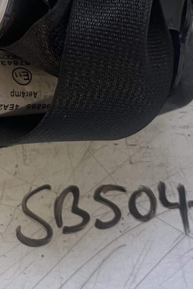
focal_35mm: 81
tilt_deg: -65.1
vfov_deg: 23.6
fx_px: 651
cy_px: -22
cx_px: 56
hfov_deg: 16.8
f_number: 1.6
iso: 80
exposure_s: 1/50
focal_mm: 5.1
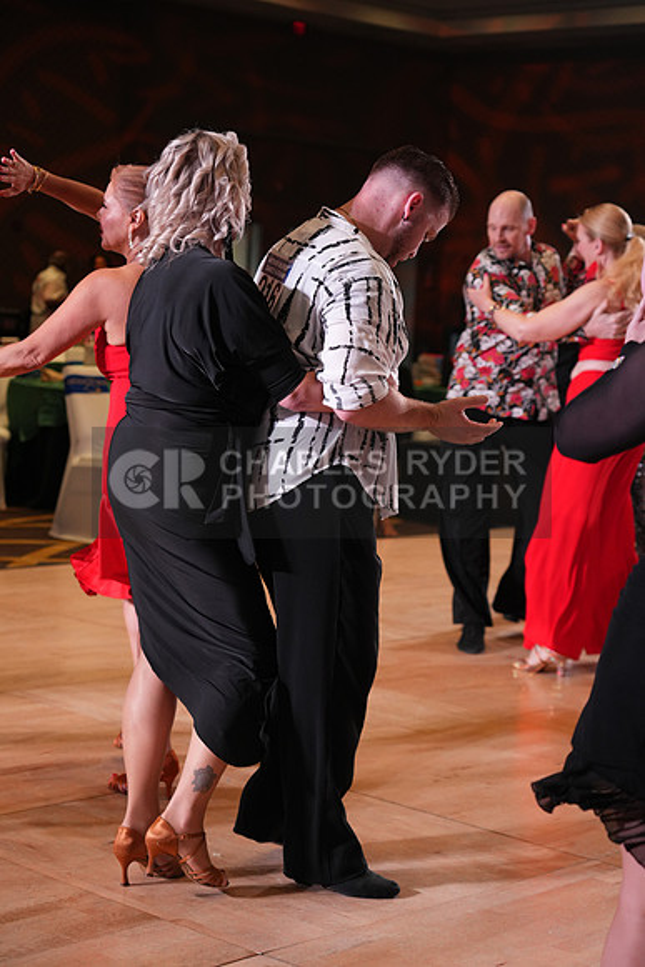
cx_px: 322
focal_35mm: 69
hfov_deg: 19.7
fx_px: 1853
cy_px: 484
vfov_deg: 29.2
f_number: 4
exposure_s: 1/320
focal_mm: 69
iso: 1600
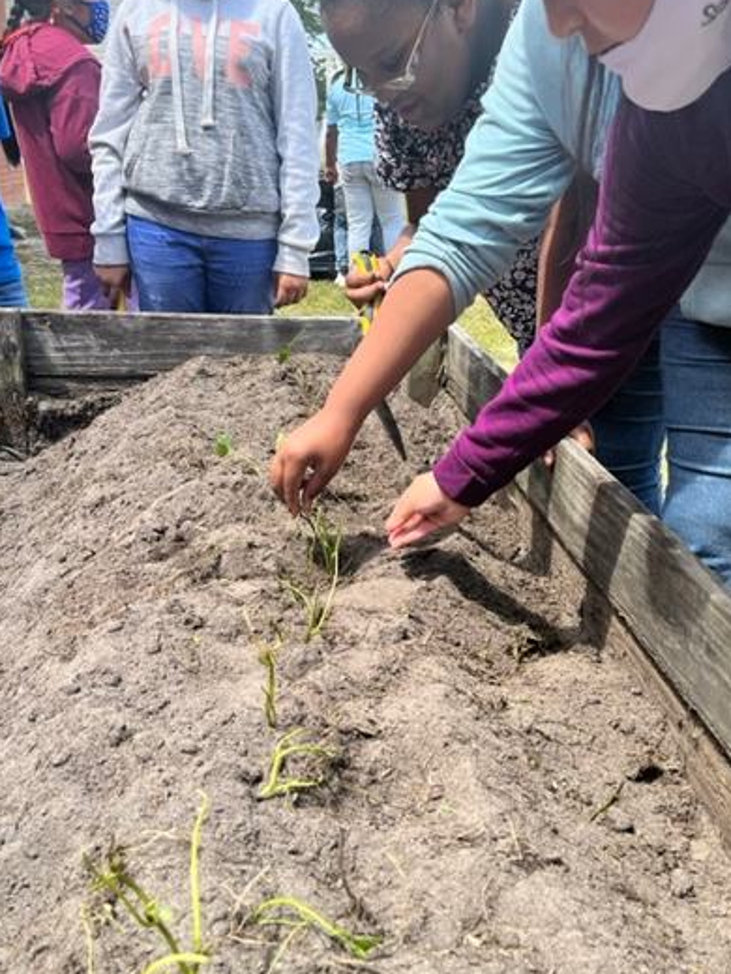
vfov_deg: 56.8
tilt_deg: -21.7
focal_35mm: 32
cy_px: 485
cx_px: 410
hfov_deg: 44.1
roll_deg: -1.6
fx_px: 901
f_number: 1.6
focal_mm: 5.1
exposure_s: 1/710
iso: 50
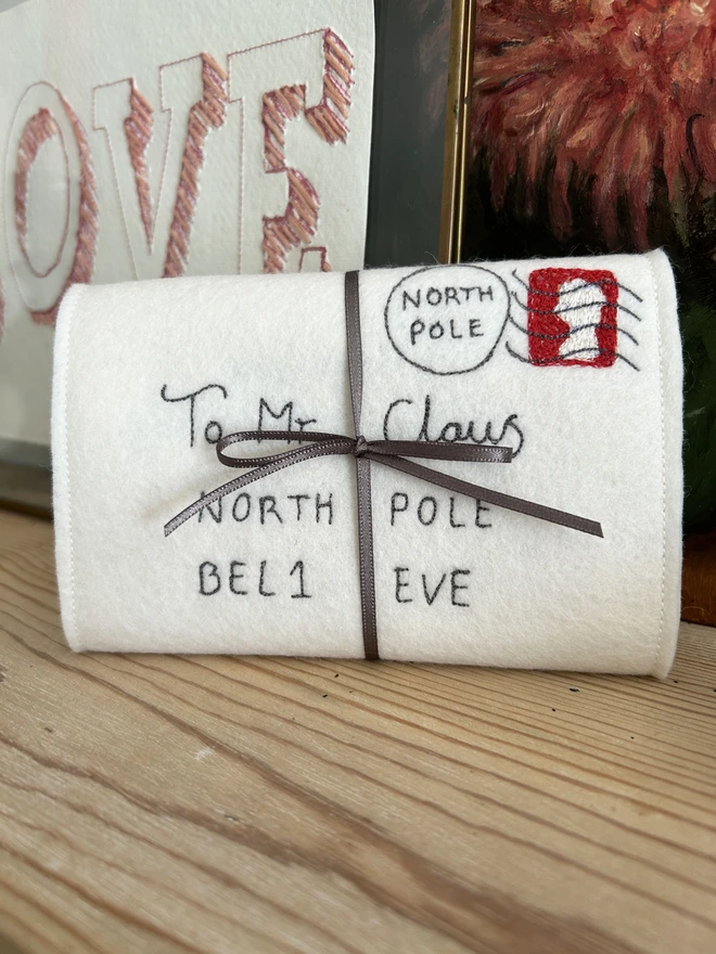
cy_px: 477
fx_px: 717
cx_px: 358
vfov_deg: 67.3
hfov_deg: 53.1
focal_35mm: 26
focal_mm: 5.7
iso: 40
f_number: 1.5
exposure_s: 1/121
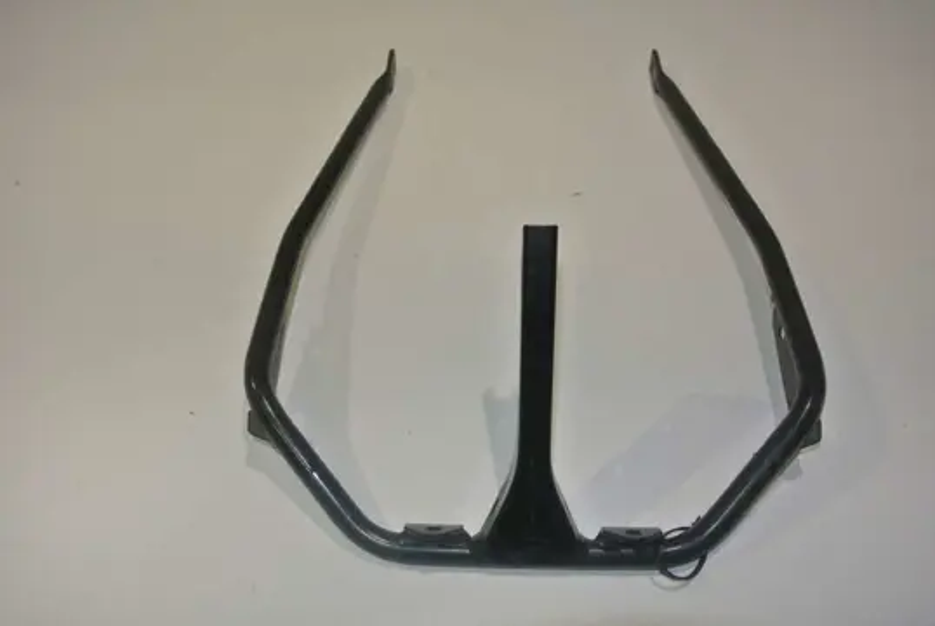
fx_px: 754
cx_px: 468
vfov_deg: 45.1
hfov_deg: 63.6
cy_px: 313
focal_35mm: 29
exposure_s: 1/60
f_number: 4.5
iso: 200
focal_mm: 11
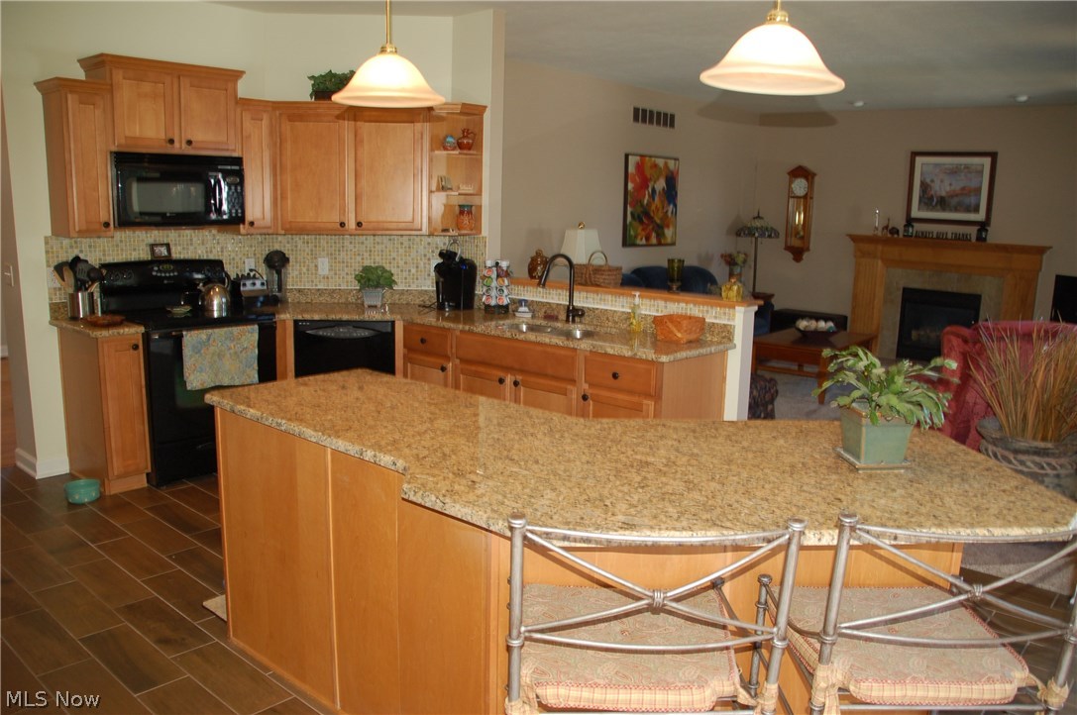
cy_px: 358
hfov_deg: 67.4
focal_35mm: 27
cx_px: 538
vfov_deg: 47.8
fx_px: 807
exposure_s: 1/60
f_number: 3.5
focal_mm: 18
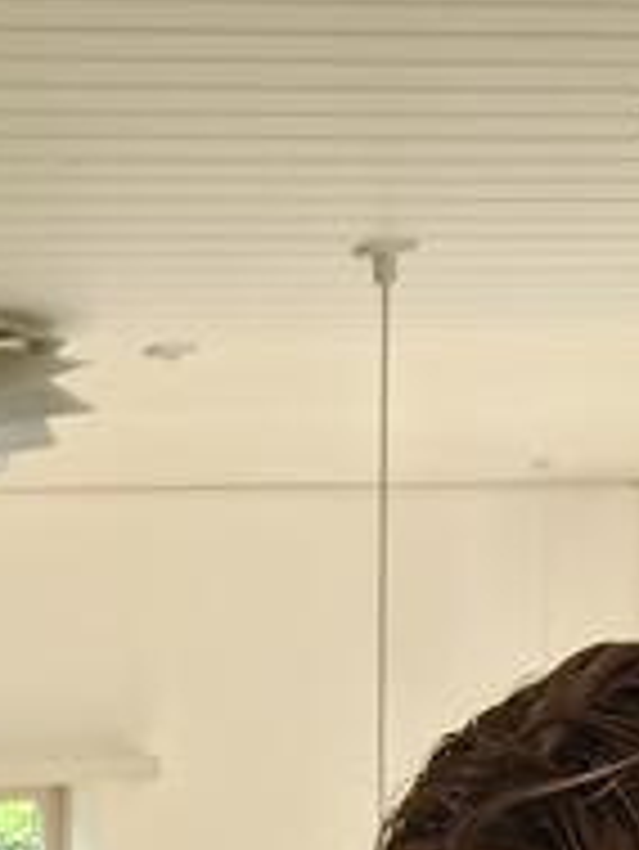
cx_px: -176
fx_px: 3442
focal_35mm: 140
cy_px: 2159
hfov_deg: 10.4
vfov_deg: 11.3
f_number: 1.8
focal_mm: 5.4
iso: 64
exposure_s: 1/100
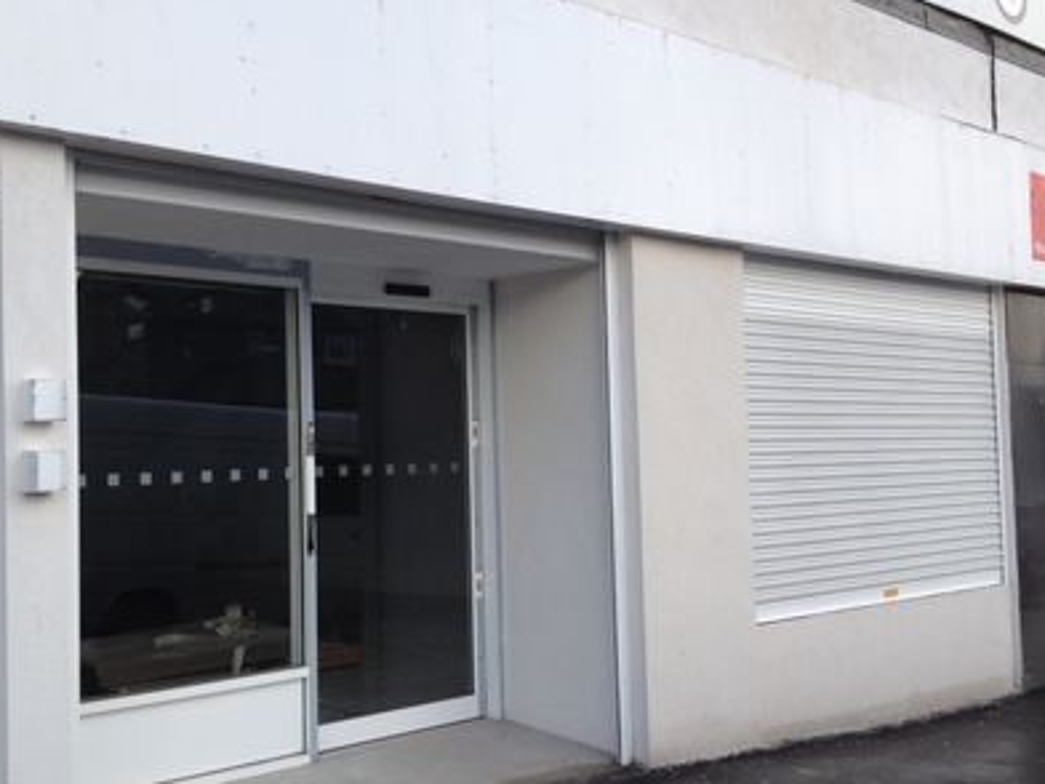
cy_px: 395
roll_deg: +1.6
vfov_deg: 30.3
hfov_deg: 39.7
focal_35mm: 48
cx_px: 515
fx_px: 1449
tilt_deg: +1.3
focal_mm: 4.28
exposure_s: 1/280
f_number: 2.4
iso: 50
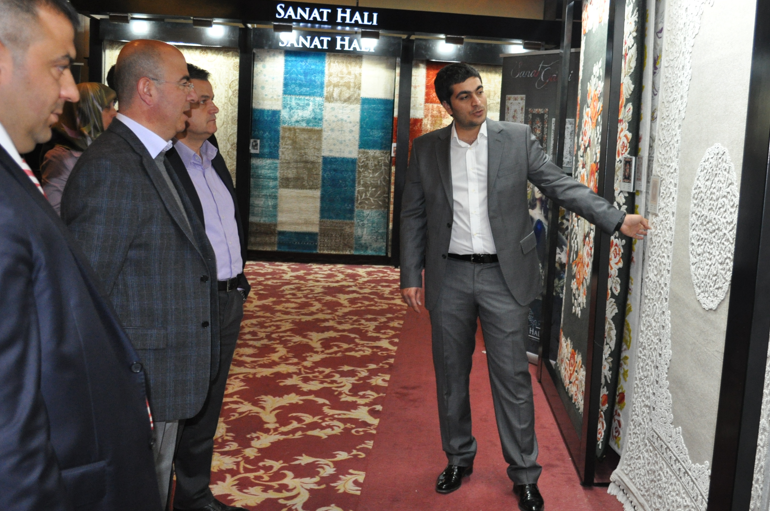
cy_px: 241
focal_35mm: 37
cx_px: 447
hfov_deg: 51.7
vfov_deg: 35.8
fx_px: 790
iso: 800
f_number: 3.5
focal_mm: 18
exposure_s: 1/80
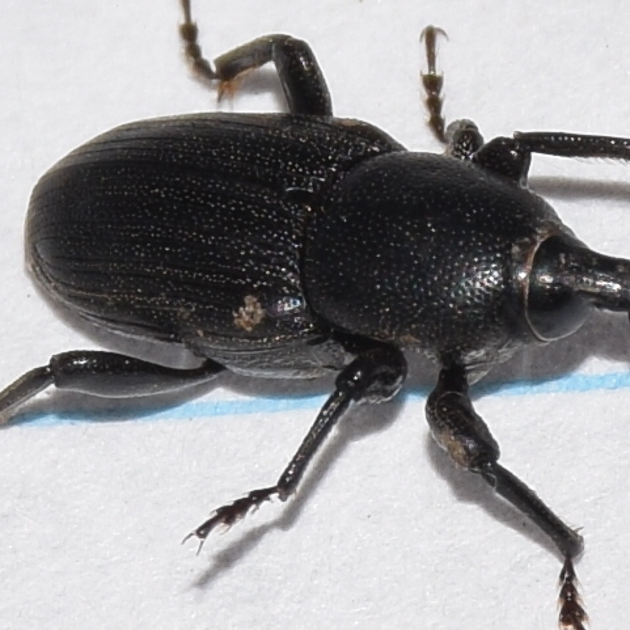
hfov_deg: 4.9
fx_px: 7330
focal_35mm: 356
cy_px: 259
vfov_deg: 4.9
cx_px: 356
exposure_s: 1/160
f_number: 11
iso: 100
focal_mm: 140
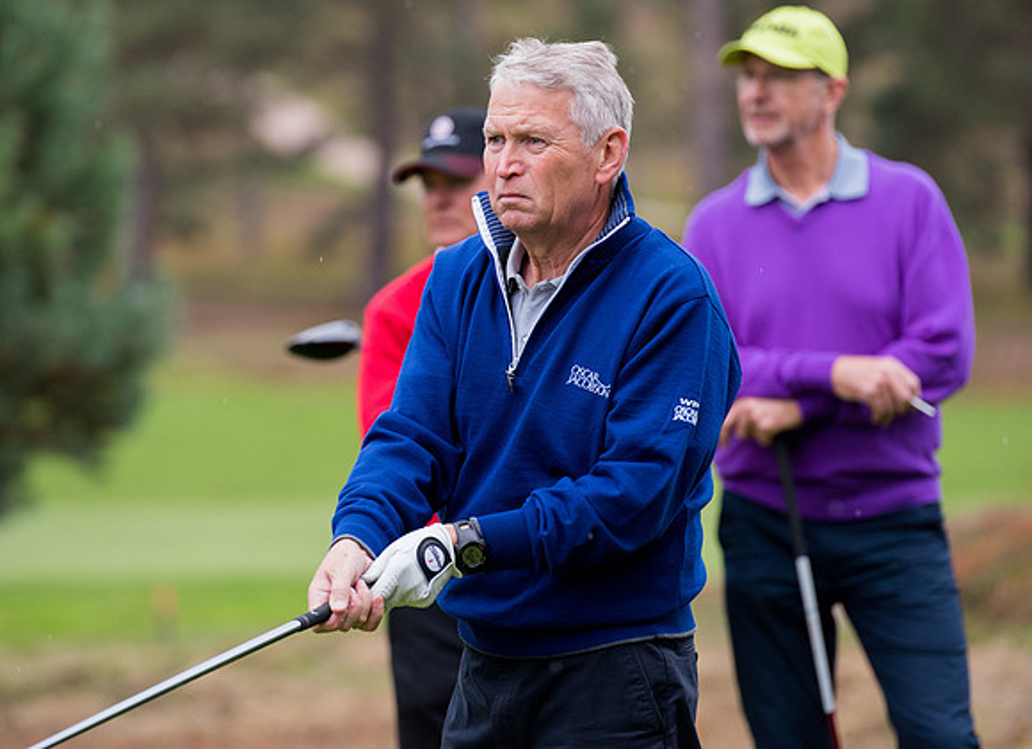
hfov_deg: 7.8
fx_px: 7608
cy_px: 292
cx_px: 464
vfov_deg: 5.6
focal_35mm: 258
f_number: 4
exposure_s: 1/1000
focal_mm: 200
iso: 1000
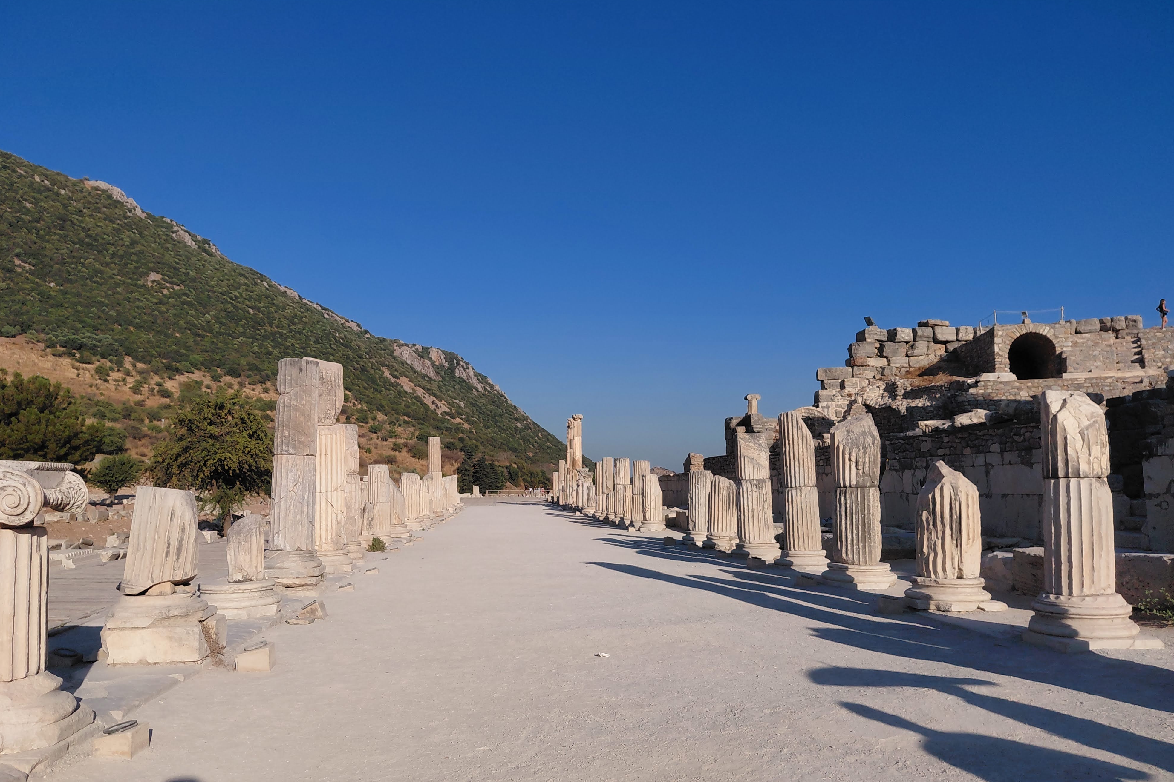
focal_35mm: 27
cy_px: 448
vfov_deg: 47.8
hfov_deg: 67.4
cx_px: 584
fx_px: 880
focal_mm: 4.69
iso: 50
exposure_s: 1/4308
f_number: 1.8
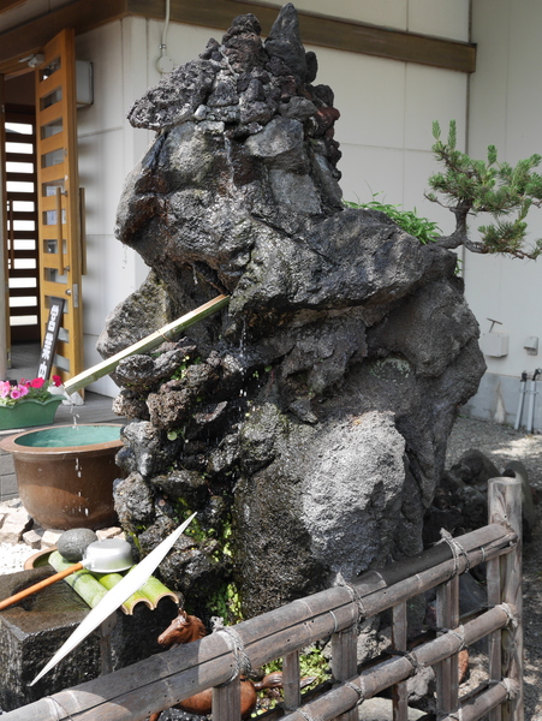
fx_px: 917
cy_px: 360
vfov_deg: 42.9
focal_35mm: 44
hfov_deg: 32.9
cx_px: 271
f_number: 6.3
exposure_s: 1/160
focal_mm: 22
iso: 200
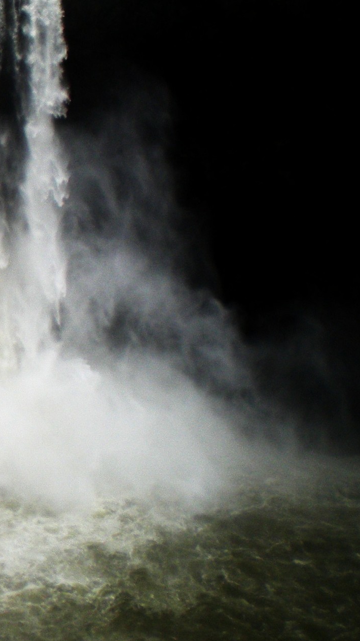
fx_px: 1391
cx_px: -253
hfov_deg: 13.5
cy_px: 247
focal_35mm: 82
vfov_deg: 25.8
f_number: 3.1
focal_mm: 6.3
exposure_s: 1/64
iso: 64
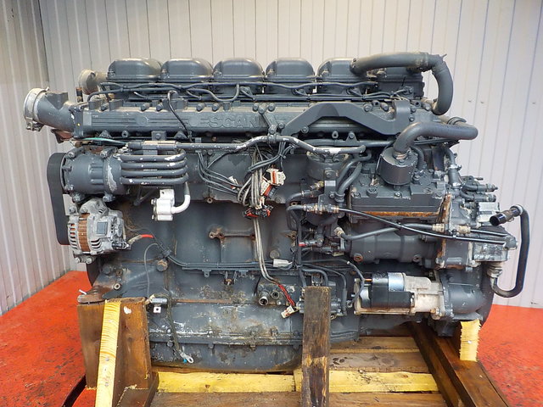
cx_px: 272
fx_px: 471
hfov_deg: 60.0
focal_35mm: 30
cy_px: 204
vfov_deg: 46.8
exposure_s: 1/30
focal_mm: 4.1
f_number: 3.3
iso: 250
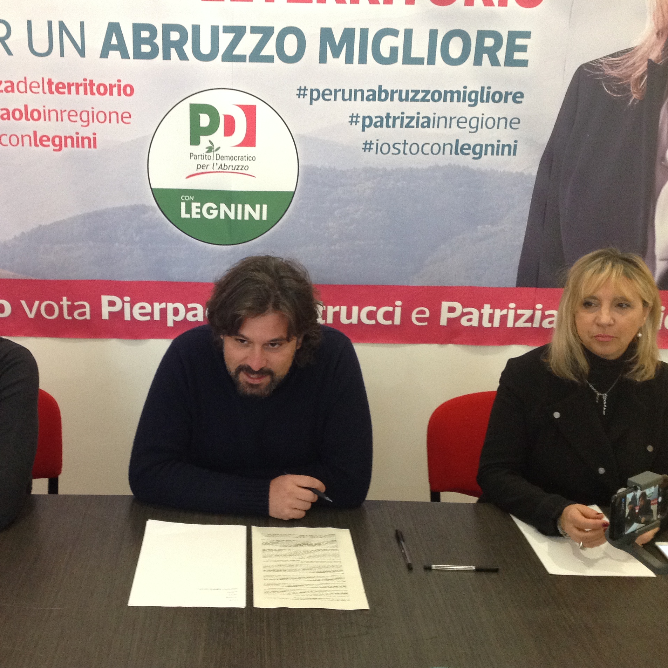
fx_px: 917
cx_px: 246
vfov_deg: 40.0
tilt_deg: -16.6
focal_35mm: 42
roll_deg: -1.4
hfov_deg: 39.7
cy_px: 334
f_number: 2.4
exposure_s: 1/15
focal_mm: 4.28
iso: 200
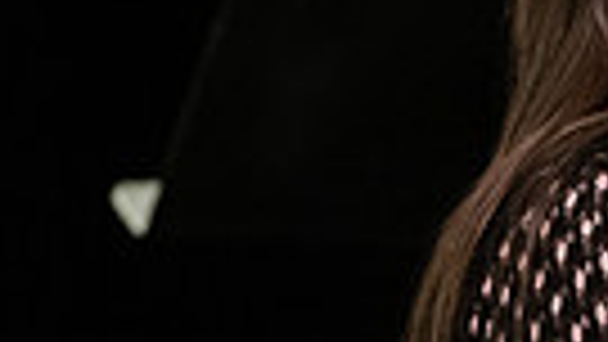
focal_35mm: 901
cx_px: 874
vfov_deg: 1.3
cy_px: 340
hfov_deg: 2.4
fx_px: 14529
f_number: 2.8
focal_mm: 200
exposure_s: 1/200
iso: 4000
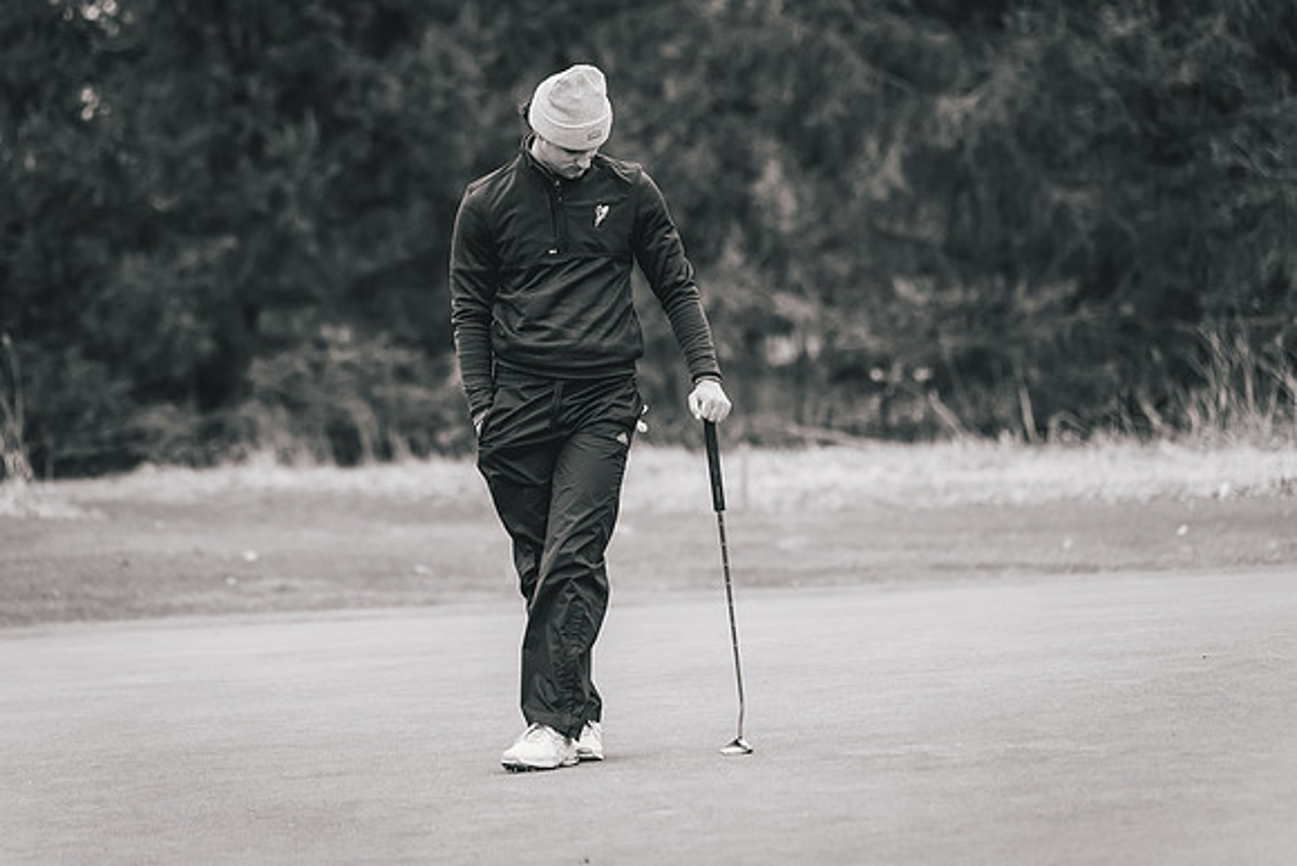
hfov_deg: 10.7
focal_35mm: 193
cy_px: 360
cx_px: 594
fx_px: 6947
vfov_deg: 7.1
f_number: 2.8
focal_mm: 150
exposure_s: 1/3200
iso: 640
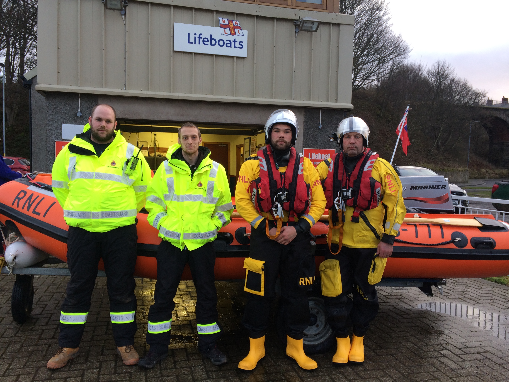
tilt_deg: -3.2
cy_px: 191
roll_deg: +0.2
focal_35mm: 29
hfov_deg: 61.7
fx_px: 426
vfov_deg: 48.2
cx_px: 254
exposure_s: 1/50
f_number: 2.2
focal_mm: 4.15
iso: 40
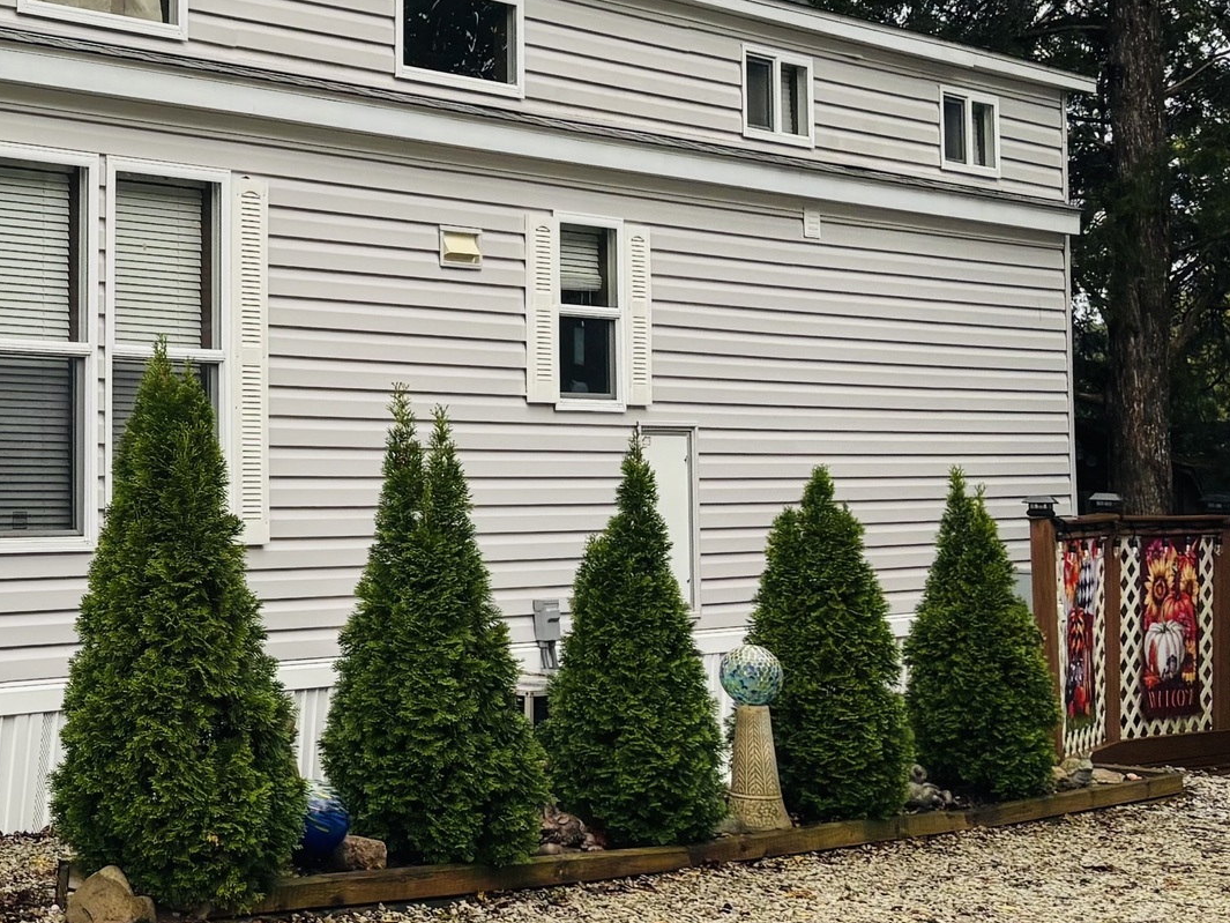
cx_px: -320
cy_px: 183
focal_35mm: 75
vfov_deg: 19.4
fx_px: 2665
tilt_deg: +4.0
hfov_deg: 23.3
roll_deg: -1.7
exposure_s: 1/121
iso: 64
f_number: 1.6
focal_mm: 5.96
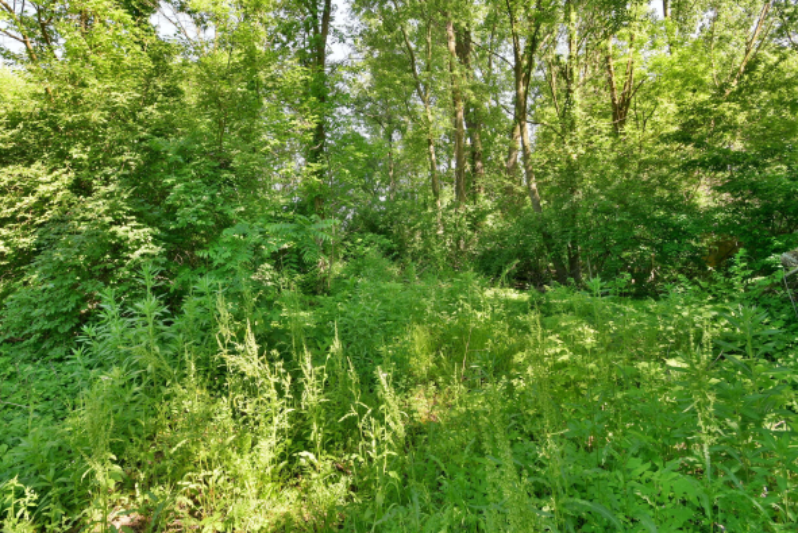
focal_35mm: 19
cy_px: 223
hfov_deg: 86.6
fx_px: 421
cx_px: 361
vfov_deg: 64.2
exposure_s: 1/13
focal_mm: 10
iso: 100
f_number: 10
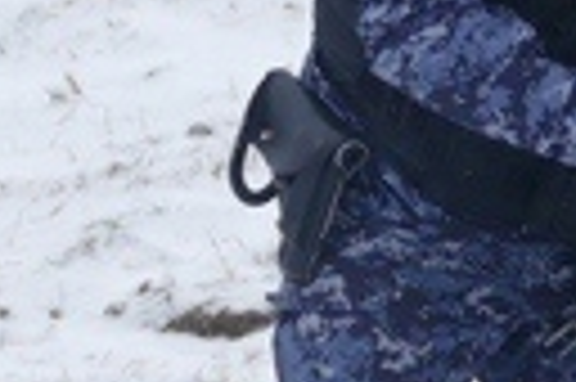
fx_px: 17849
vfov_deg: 1.2
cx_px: 990
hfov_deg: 1.8
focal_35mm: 1117
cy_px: 207
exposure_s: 1/800
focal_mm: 69.6
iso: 125
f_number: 4
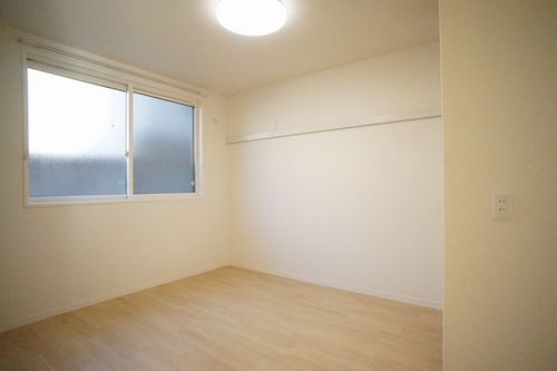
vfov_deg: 53.1
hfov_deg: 73.8
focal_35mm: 24
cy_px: 186
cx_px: 278
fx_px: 371
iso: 12800
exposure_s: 1/640
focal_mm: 16
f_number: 8
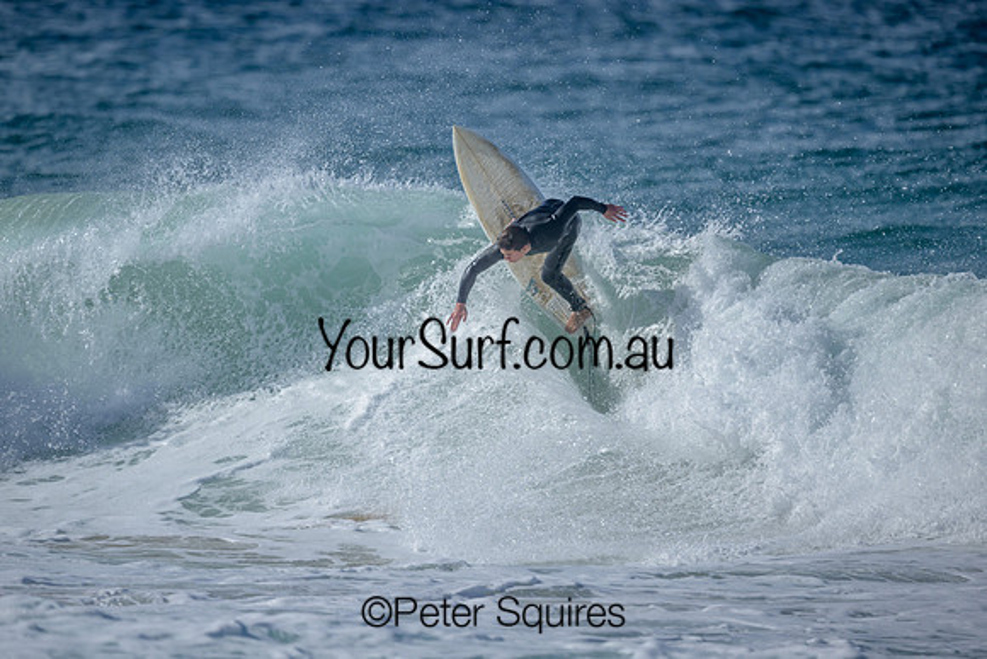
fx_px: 21937
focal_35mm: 800
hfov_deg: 2.6
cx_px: 494
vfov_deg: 1.7
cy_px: 330
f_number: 6.3
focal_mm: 800
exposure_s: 1/2500
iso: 180
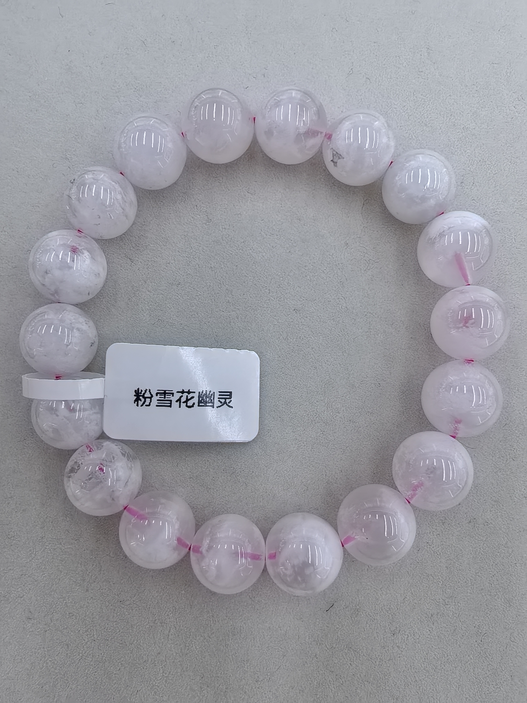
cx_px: 264
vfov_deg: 65.3
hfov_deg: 51.4
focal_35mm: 27
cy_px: 352
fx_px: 548
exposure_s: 1/100
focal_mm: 1.68
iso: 64
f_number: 2.2
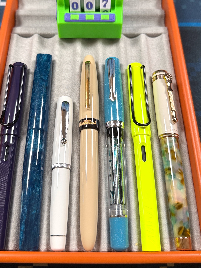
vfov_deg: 53.1
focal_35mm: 34
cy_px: 94
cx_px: 90
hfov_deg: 41.7
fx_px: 263
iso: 160
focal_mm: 6.76
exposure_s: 1/62
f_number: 1.78
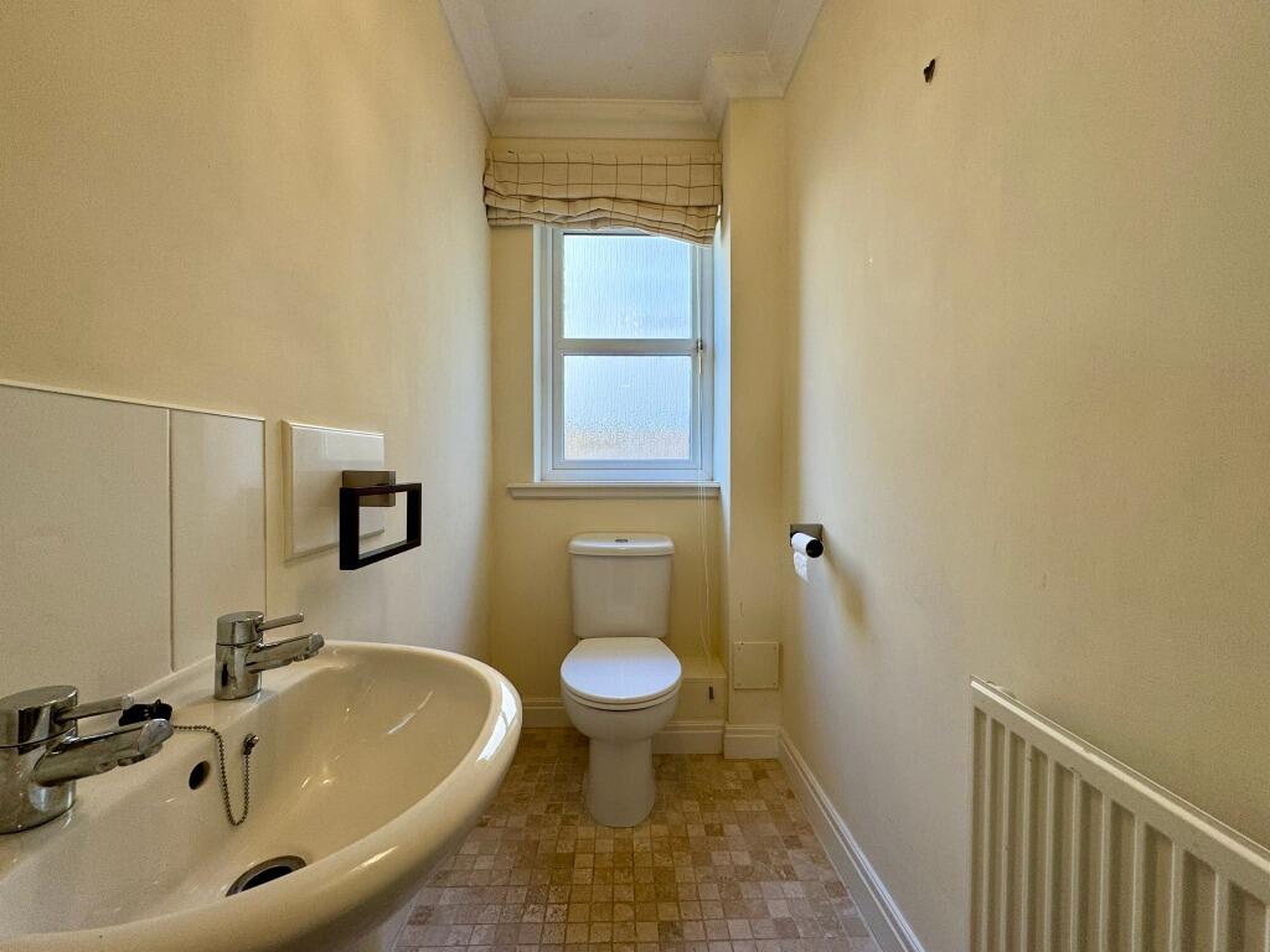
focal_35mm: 14
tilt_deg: -0.5
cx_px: 635
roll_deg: -0.1
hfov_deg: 102.1
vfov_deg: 85.7
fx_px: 514
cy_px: 476
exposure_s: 1/100
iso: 100
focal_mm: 2.22
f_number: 2.2
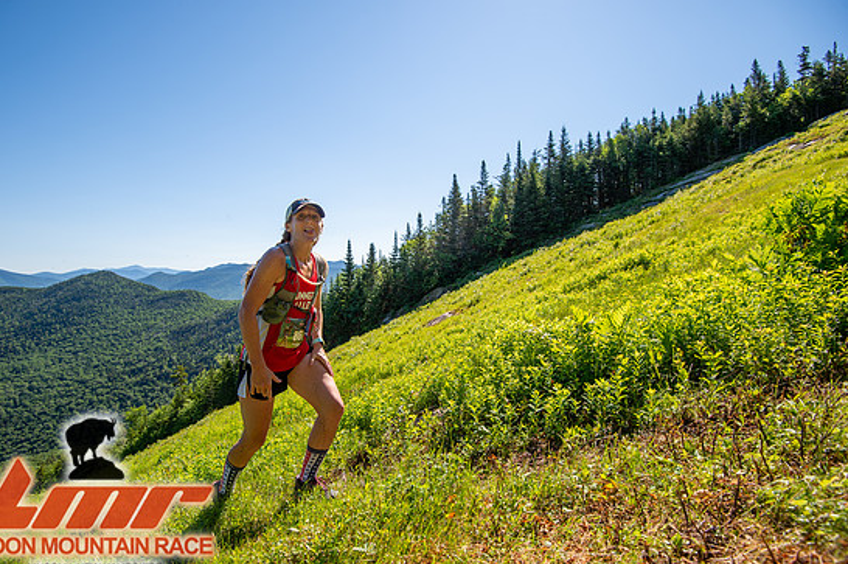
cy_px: 294
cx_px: 401
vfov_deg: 70.3
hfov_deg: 93.2
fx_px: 400
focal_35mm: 17
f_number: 5
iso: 100
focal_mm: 16
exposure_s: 1/500
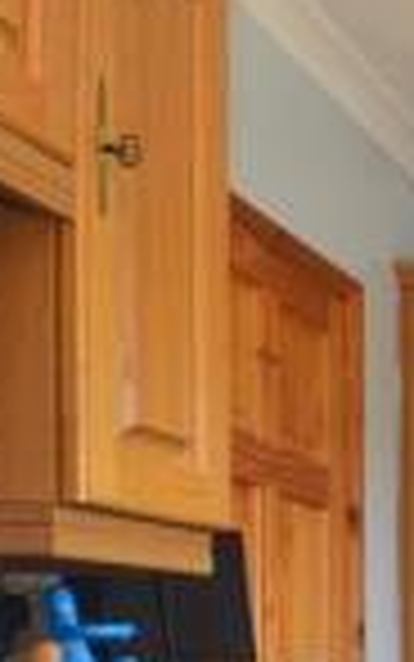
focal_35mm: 68
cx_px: 1300
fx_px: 1226
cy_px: 635
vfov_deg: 28.6
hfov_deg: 10.8
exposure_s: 1/25
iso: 200
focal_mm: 10
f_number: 5
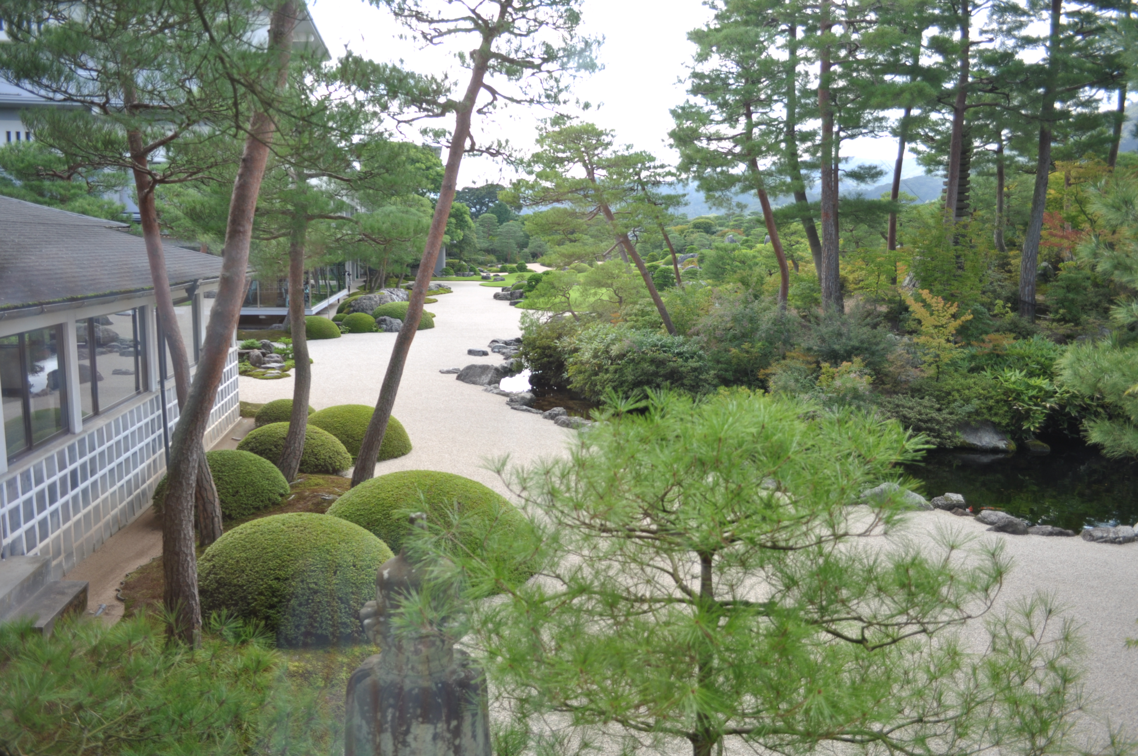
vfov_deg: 47.8
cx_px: 569
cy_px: 378
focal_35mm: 27
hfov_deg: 67.4
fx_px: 852
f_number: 4
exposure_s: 1/160
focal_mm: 18
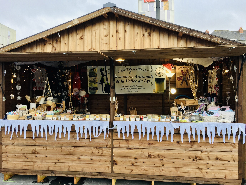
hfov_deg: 61.7
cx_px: 123
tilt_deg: +0.5
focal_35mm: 29
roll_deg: -0.2
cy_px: 92
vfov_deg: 48.2
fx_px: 206
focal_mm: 4.15
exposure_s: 1/50
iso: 25
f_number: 2.2
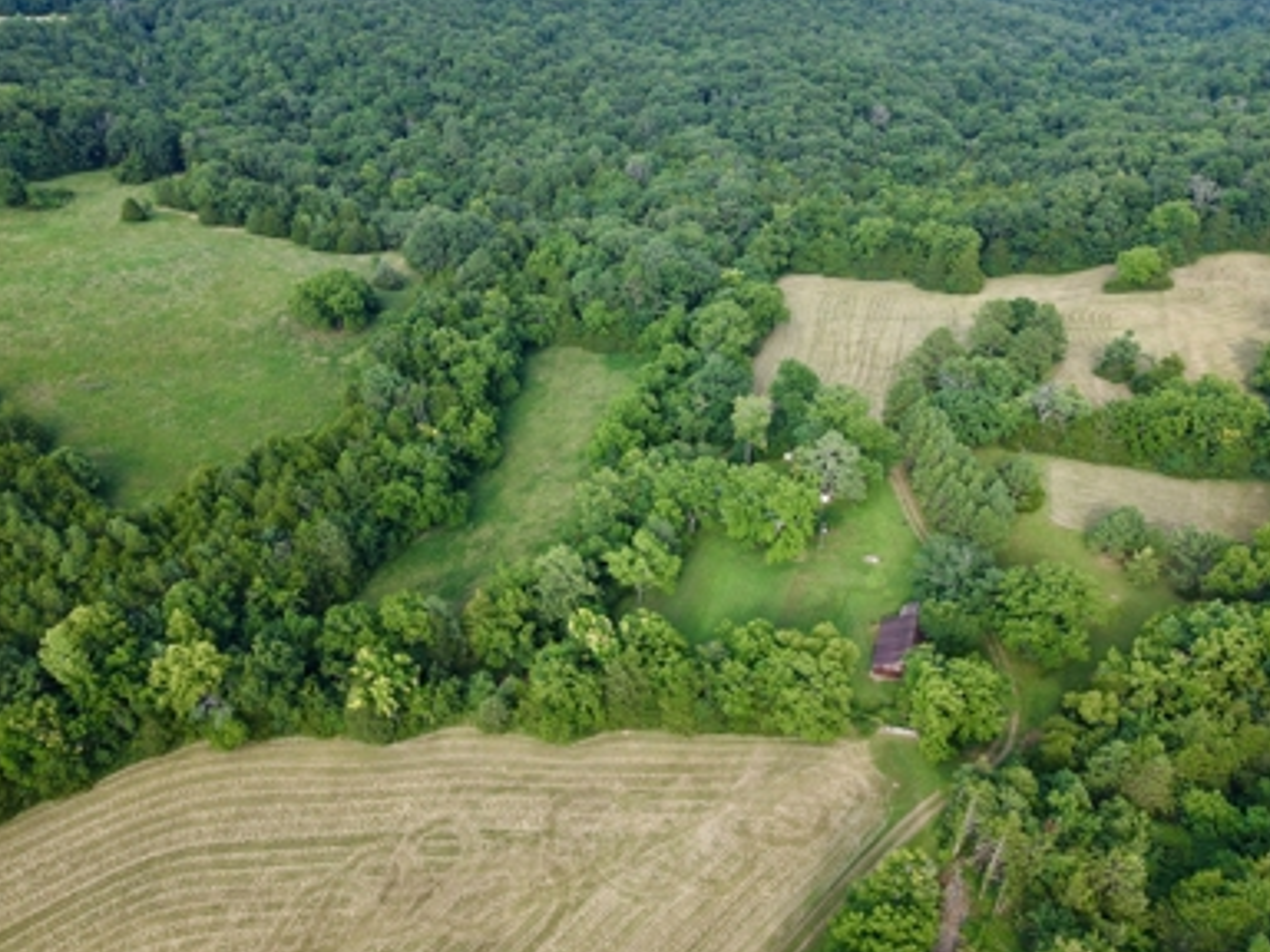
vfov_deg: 54.9
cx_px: 622
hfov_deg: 69.4
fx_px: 917
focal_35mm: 25
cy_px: 469
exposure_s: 1/60
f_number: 1.8
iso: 100
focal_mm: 8.67
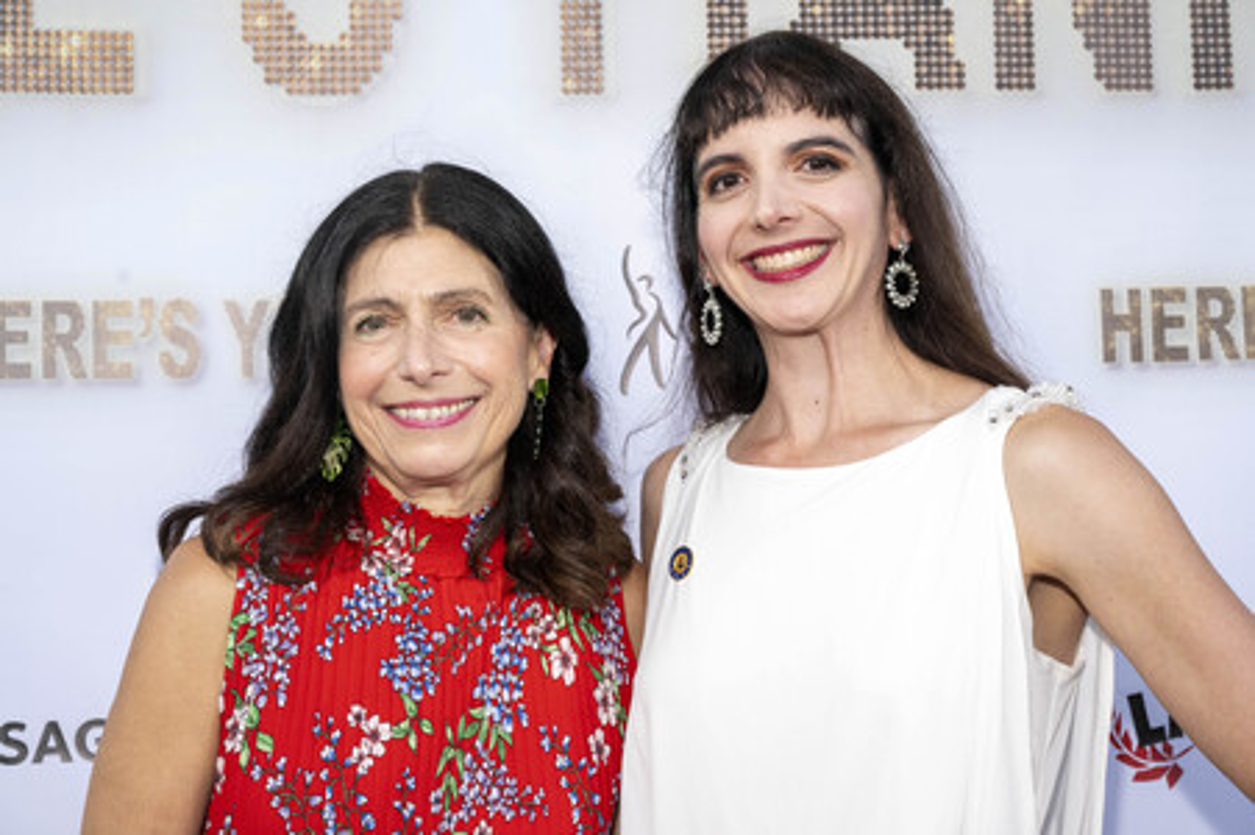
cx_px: 628
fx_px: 1986
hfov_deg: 35.1
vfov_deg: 23.7
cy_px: 418
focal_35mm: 57
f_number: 6.3
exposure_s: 1/200
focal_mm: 57
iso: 640
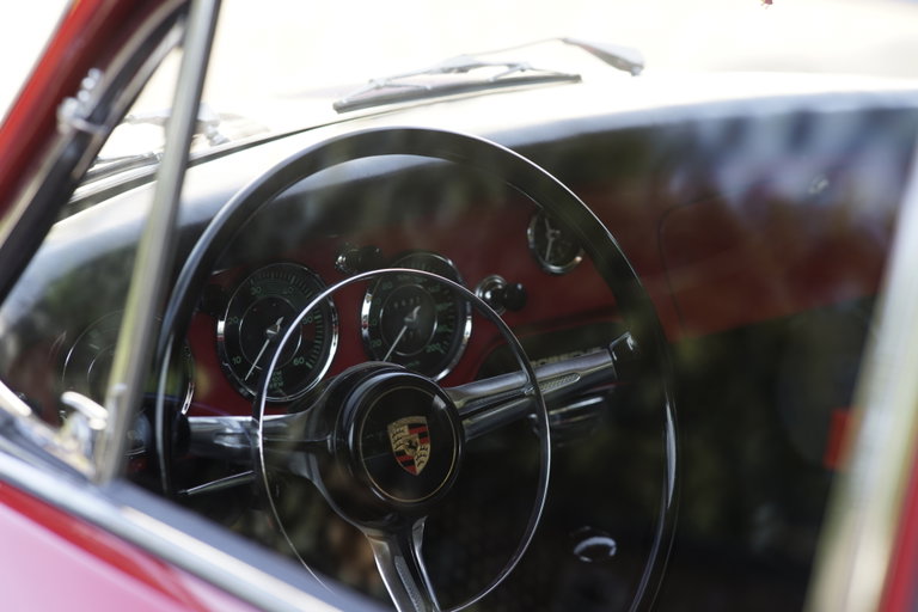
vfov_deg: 16.1
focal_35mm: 85
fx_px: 2167
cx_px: 459
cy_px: 306
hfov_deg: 23.9
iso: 400
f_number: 4
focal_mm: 85
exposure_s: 1/125
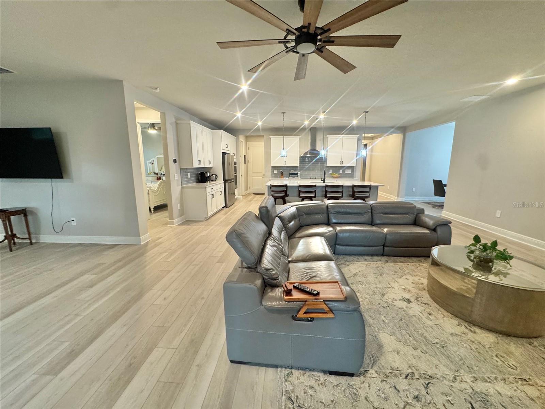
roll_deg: +0.7
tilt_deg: -11.1
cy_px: 204
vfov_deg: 85.7
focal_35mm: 14
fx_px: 220
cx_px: 272
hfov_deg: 102.1
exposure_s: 1/60
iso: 200
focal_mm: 2.22
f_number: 2.2
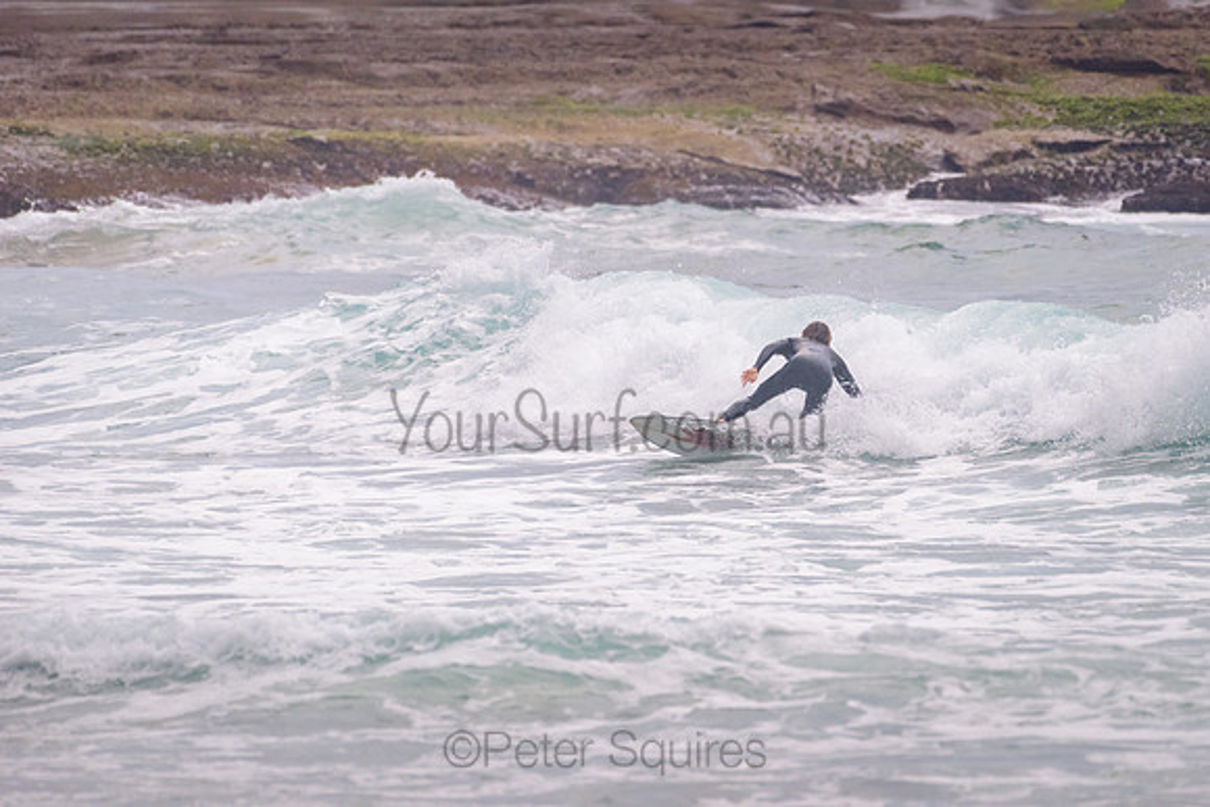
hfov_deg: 3.4
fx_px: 20605
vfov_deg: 2.2
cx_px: 742
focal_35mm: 613
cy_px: 312
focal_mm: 500
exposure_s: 1/2000
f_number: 5.6
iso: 1100
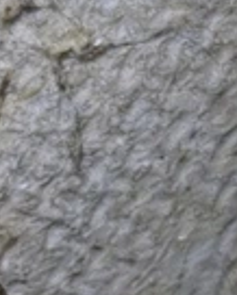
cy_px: 408
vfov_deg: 15.2
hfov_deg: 12.6
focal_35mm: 119
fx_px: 1042
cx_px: -74
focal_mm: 5.4
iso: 50
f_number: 1.8
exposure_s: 1/200
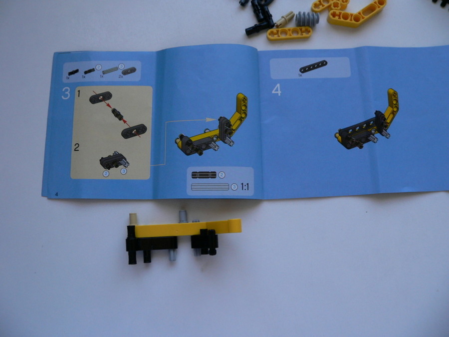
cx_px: 224
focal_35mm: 36
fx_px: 467
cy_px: 168
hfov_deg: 51.4
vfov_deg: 39.7
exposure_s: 1/100
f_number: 2.8
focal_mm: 6
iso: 150
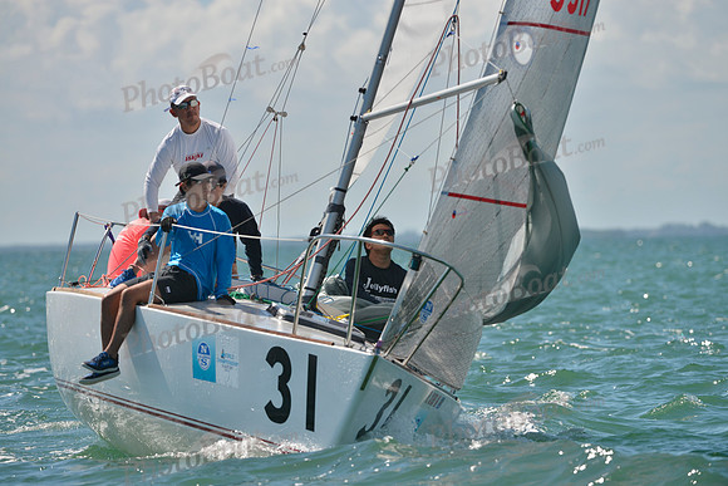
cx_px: 364
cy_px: 243
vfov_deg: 4.0
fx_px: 6877
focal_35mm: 340
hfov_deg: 6.1
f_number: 6.3
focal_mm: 340
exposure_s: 1/1250
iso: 200
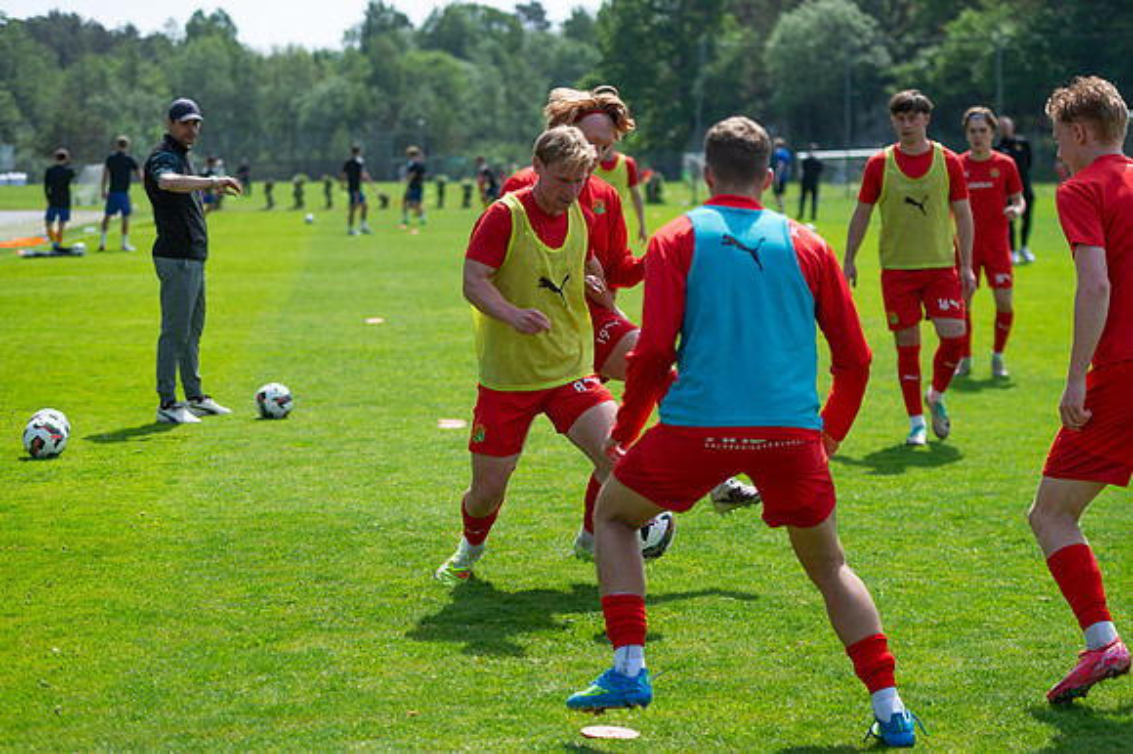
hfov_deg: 21.5
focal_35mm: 95
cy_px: 377
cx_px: 566
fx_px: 2988
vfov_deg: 14.4
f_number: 3.2
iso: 100
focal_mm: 95
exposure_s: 1/2000
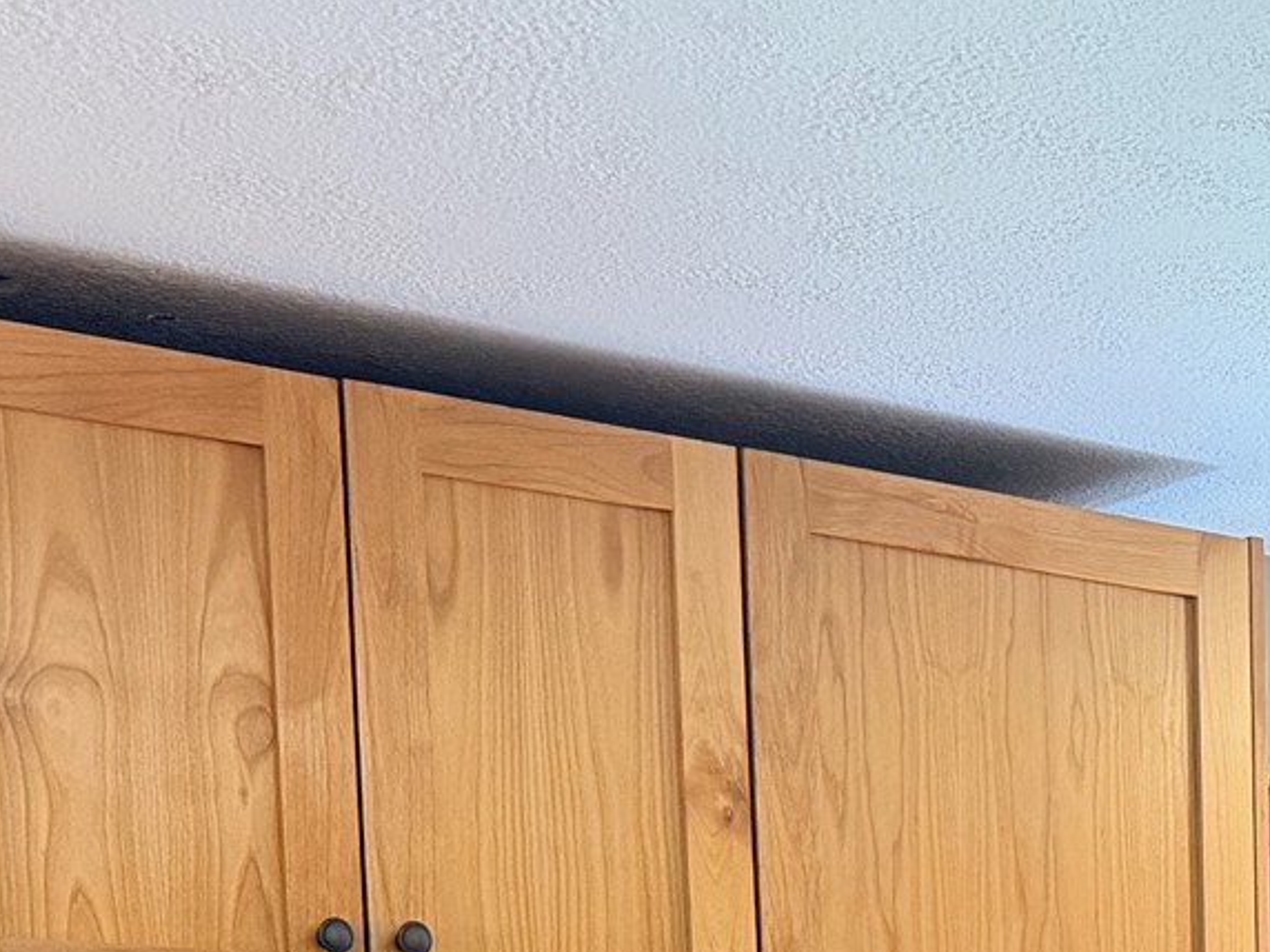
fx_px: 3155
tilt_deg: -6.0
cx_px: 1472
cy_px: 1660
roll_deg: +0.6
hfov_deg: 21.3
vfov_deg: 15.1
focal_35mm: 86
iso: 800
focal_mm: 6.76
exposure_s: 1/60
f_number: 1.78
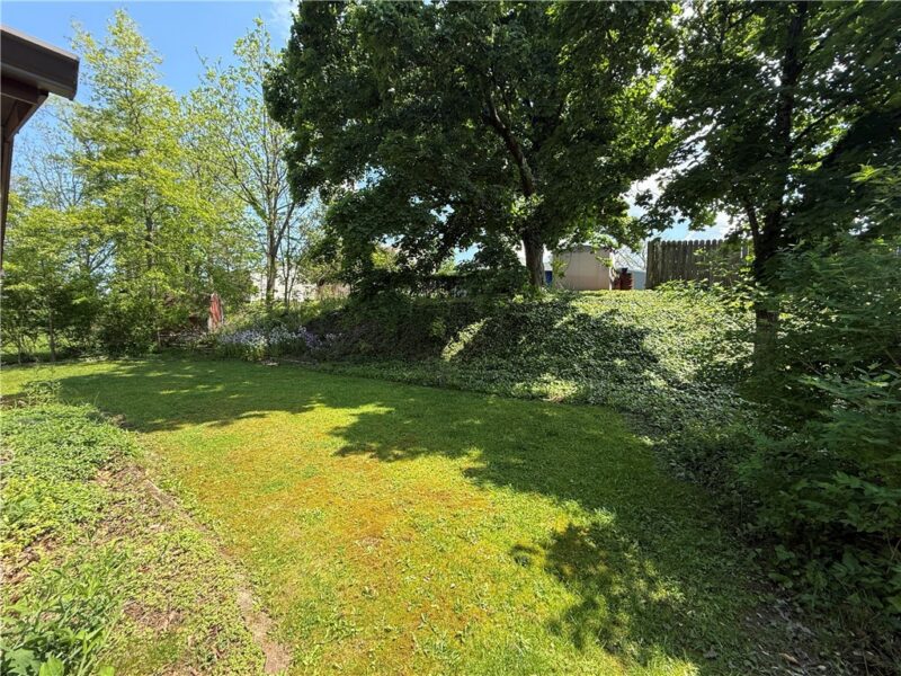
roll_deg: +0.4
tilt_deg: -2.7
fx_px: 364
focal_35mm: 14
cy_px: 338
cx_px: 450
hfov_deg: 102.1
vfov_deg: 85.7
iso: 50
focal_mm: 2.22
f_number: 2.2
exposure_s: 1/468
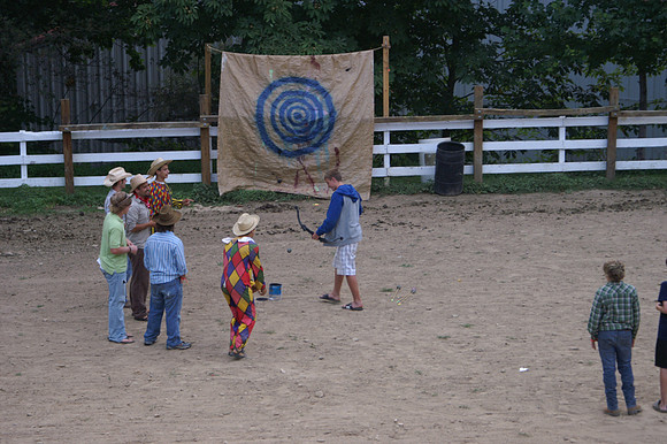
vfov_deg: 13.0
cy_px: 222
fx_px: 1944
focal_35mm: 105
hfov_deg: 19.5
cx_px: 334
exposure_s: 1/80
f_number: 5.6
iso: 400
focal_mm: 70
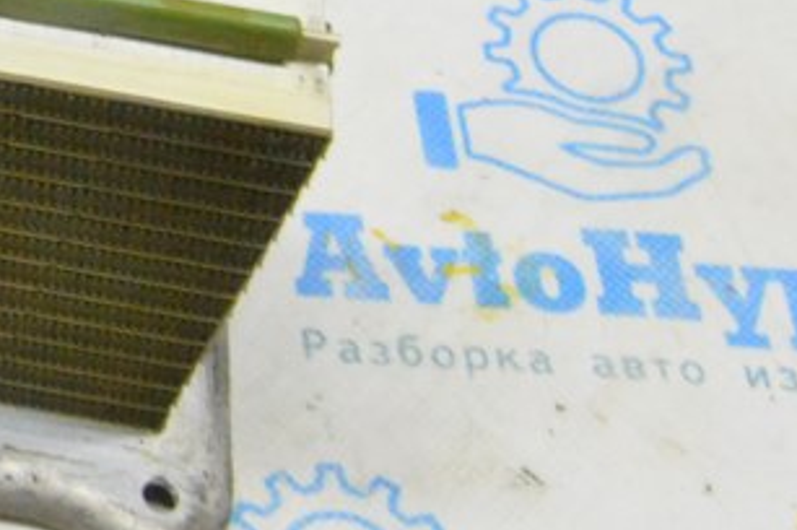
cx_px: -524
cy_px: -100
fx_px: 2433
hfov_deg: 16.3
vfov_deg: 12.2
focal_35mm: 110
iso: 6400
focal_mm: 22
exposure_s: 1/15
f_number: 20
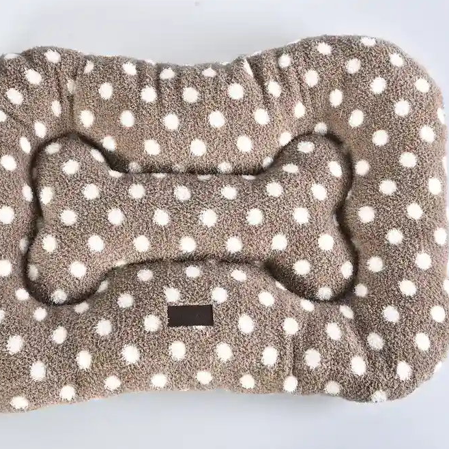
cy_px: 226
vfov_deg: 27.7
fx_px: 910
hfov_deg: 27.7
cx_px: 207
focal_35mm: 62
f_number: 10
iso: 320
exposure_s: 1/125
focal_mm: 48
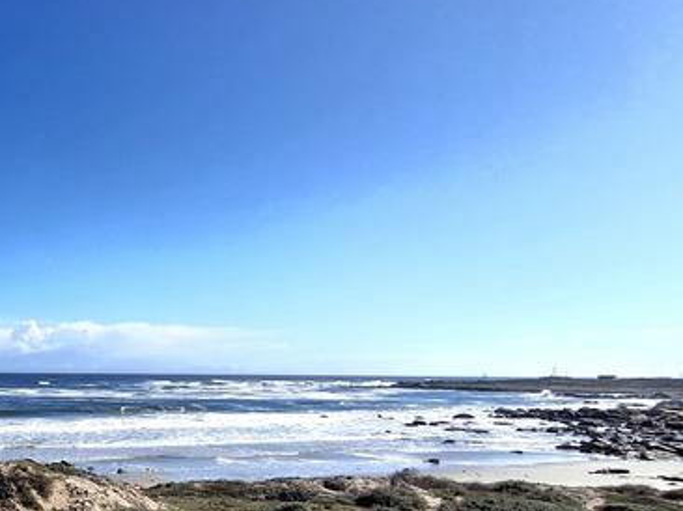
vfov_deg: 39.8
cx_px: -45
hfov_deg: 42.8
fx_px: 690
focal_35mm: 35
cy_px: 369
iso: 40
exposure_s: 1/2000
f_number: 2.2
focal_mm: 1.64
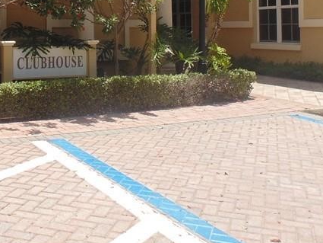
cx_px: 84
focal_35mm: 53
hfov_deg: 35.4
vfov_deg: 26.4
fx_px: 495
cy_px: 14
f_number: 3.1
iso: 80
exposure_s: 1/800
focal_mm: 4
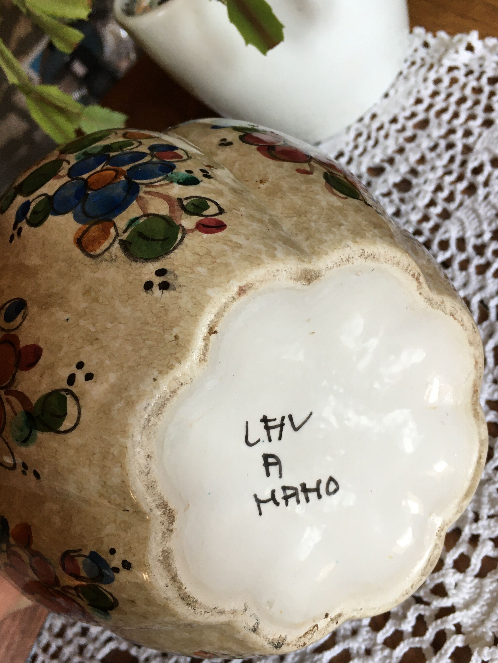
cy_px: 341
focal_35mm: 35
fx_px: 671
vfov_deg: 52.6
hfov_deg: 40.7
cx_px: 247
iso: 32
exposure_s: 1/33
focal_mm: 4.15
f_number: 2.2
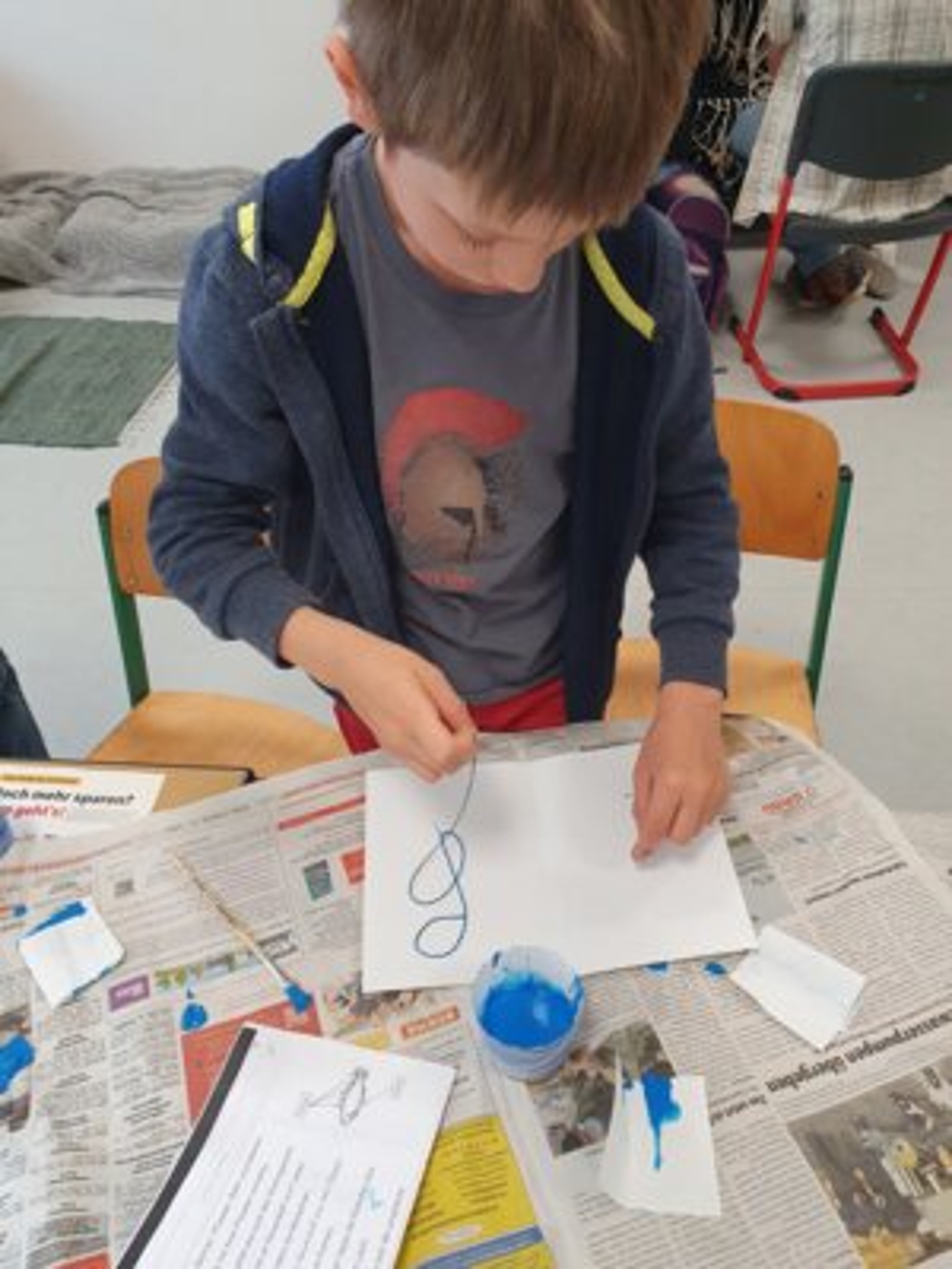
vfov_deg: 67.3
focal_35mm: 26
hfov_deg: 53.1
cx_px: 476
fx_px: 953
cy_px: 634
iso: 250
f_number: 2.4
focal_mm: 4.32
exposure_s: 1/100
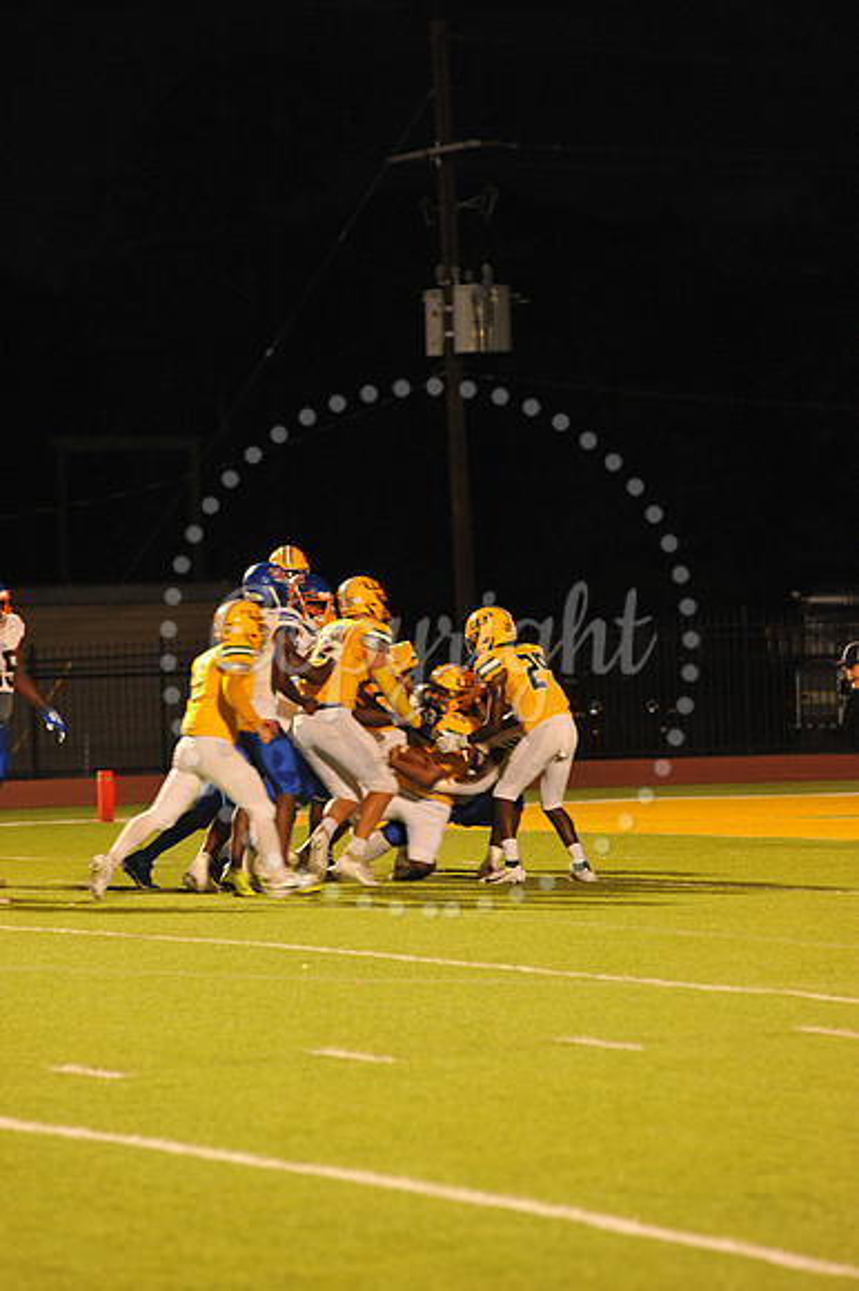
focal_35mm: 185
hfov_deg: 7.4
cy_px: 646
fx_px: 6629
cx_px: 430
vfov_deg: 11.1
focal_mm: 185
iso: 3200
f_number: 5
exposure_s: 1/160
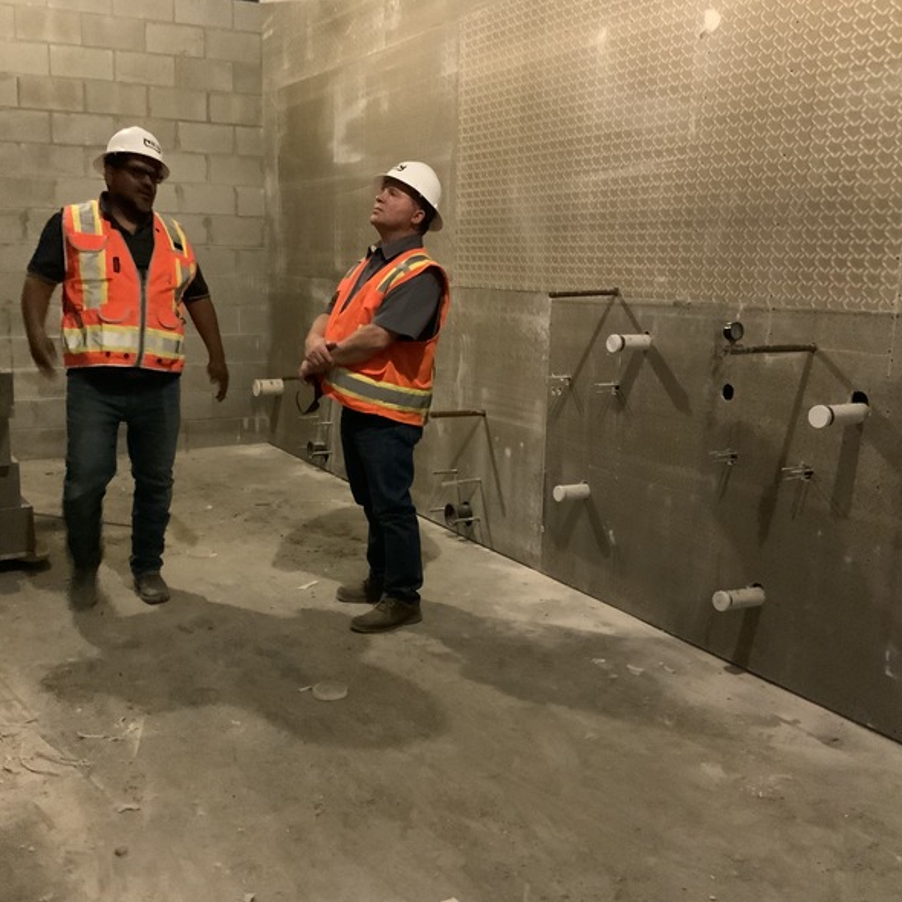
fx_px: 1032
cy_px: 461
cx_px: 397
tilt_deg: -11.4
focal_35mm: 35
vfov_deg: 47.2
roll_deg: +1.2
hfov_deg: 47.1
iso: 500
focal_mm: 3
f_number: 1.8
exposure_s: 1/20
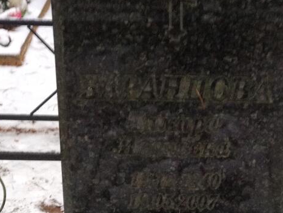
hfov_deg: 21.9
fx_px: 728
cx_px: 186
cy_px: 137
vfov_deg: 16.6
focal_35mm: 89
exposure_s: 1/30
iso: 800
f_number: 2.6
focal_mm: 5.99
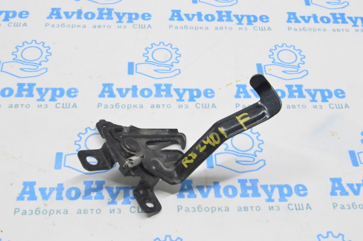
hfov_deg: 38.9
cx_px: 182
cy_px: 120
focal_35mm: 51
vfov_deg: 26.4
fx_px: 514
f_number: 20
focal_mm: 34
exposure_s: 1/20
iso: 6400
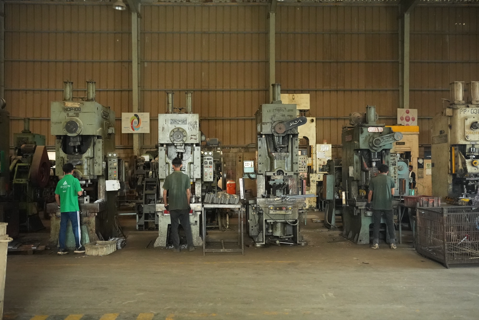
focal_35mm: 35
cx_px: 240
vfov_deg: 37.9
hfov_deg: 54.4
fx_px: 466
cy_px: 160
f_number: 2.2
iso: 12800
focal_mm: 35
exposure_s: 1/100
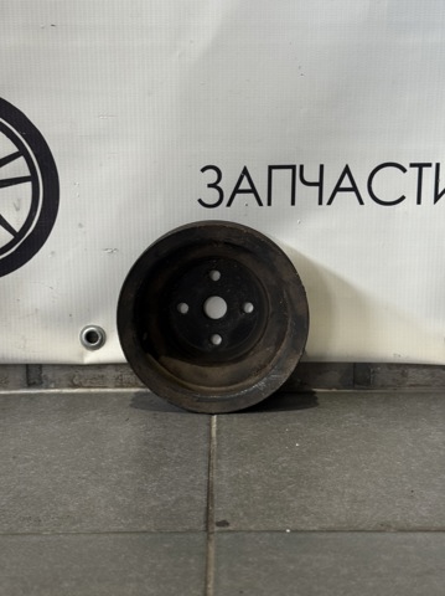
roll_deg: -0.5
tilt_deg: -11.4
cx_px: 222
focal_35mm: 48
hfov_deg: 30.2
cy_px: 298
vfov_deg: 39.7
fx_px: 824
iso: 80
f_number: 1.78
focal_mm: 6.76
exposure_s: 1/50
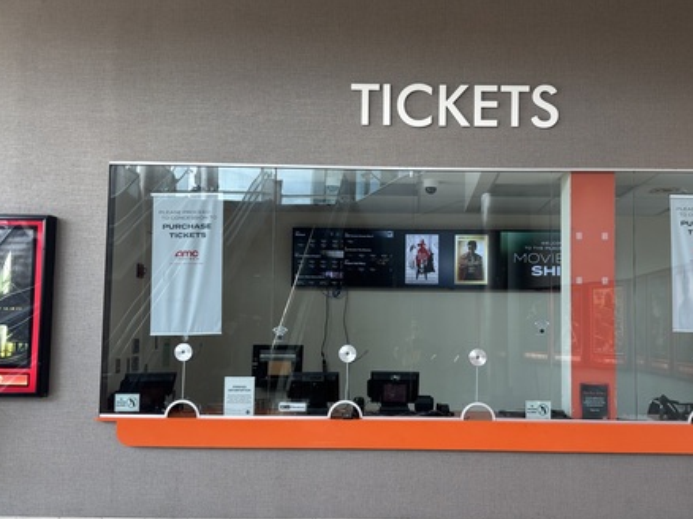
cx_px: 411
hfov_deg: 48.7
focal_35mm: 38
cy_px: 275
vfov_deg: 37.7
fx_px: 760
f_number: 1.6
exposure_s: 1/125
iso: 32
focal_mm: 5.96
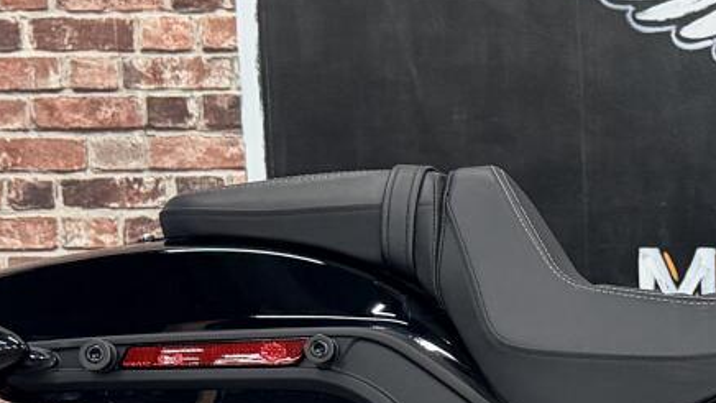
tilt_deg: -8.4
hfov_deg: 16.8
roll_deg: +1.0
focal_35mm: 120
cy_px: 370
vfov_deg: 10.0
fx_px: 2278
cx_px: 944
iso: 400
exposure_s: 1/120
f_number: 1.78
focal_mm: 6.76
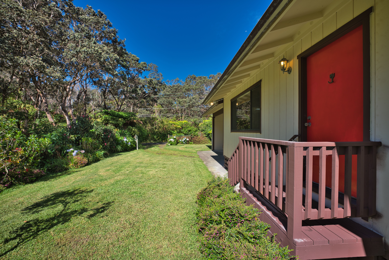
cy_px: 130
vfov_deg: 78.9
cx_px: 194
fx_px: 158
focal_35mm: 15
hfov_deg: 101.9
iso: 50
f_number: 4
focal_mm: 14.6
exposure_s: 1/400
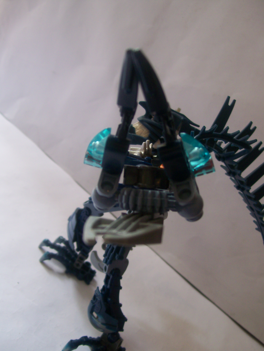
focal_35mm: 36
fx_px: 366
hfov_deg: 39.7
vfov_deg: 51.4
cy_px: 176
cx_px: 132
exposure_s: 1/55.5
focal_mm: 6
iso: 80
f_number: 2.7
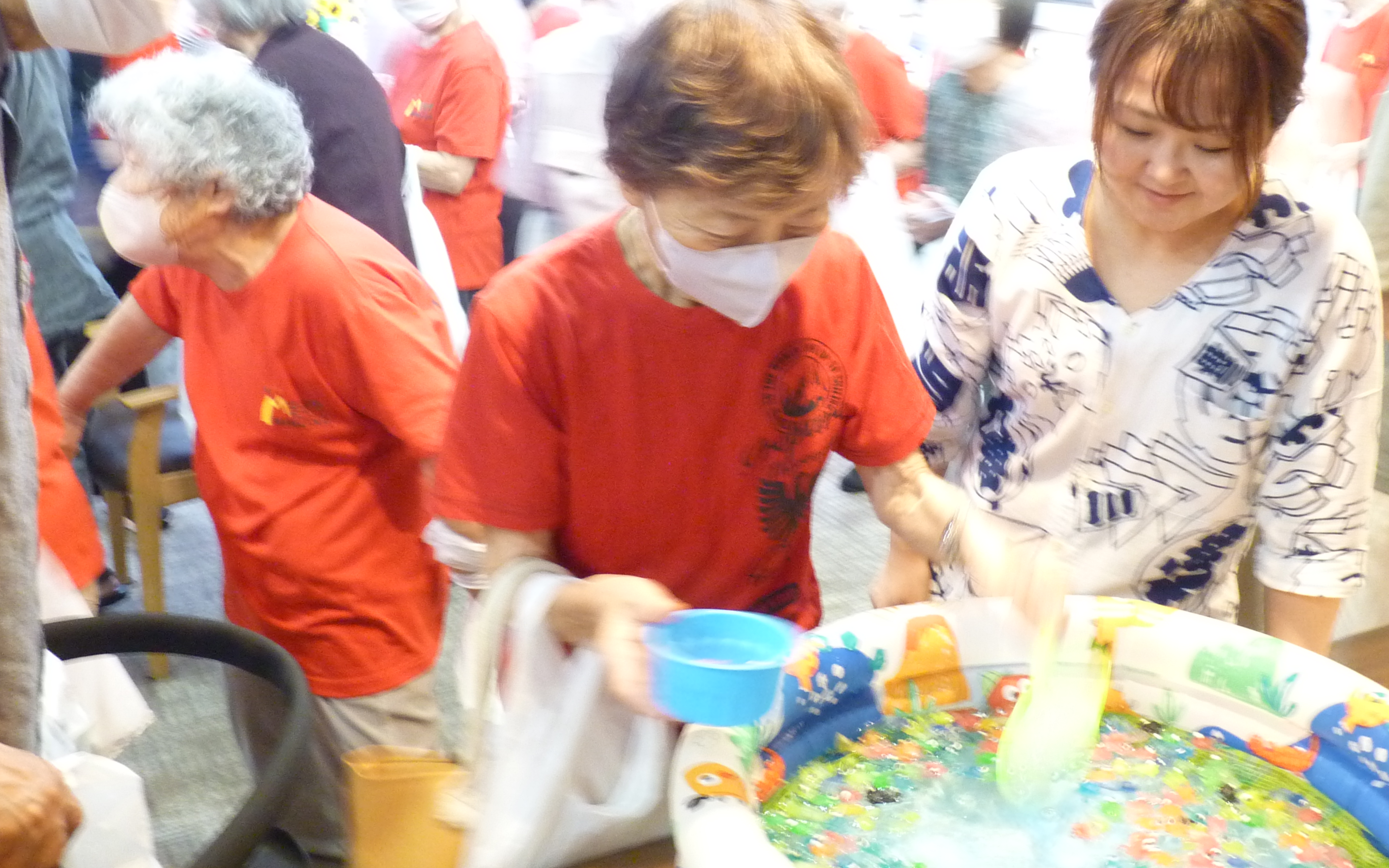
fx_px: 1514
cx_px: 858
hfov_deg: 48.9
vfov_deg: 32.0
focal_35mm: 40
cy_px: 400
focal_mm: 4.8
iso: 400
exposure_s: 1/6
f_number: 2.8
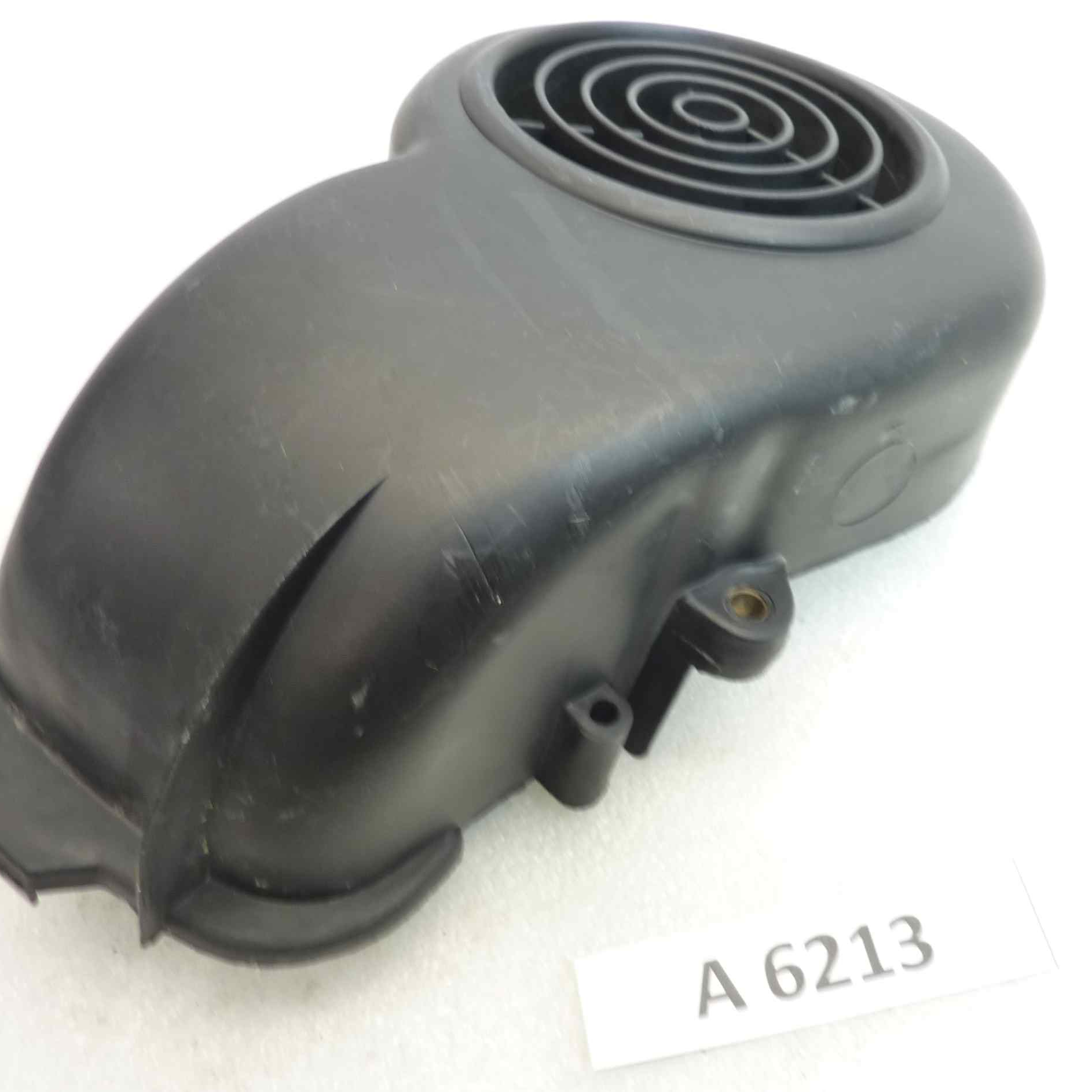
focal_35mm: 30
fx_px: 1071
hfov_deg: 53.8
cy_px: 552
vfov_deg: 54.0
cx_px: 625
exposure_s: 1/8
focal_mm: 4.1
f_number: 3.3
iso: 125
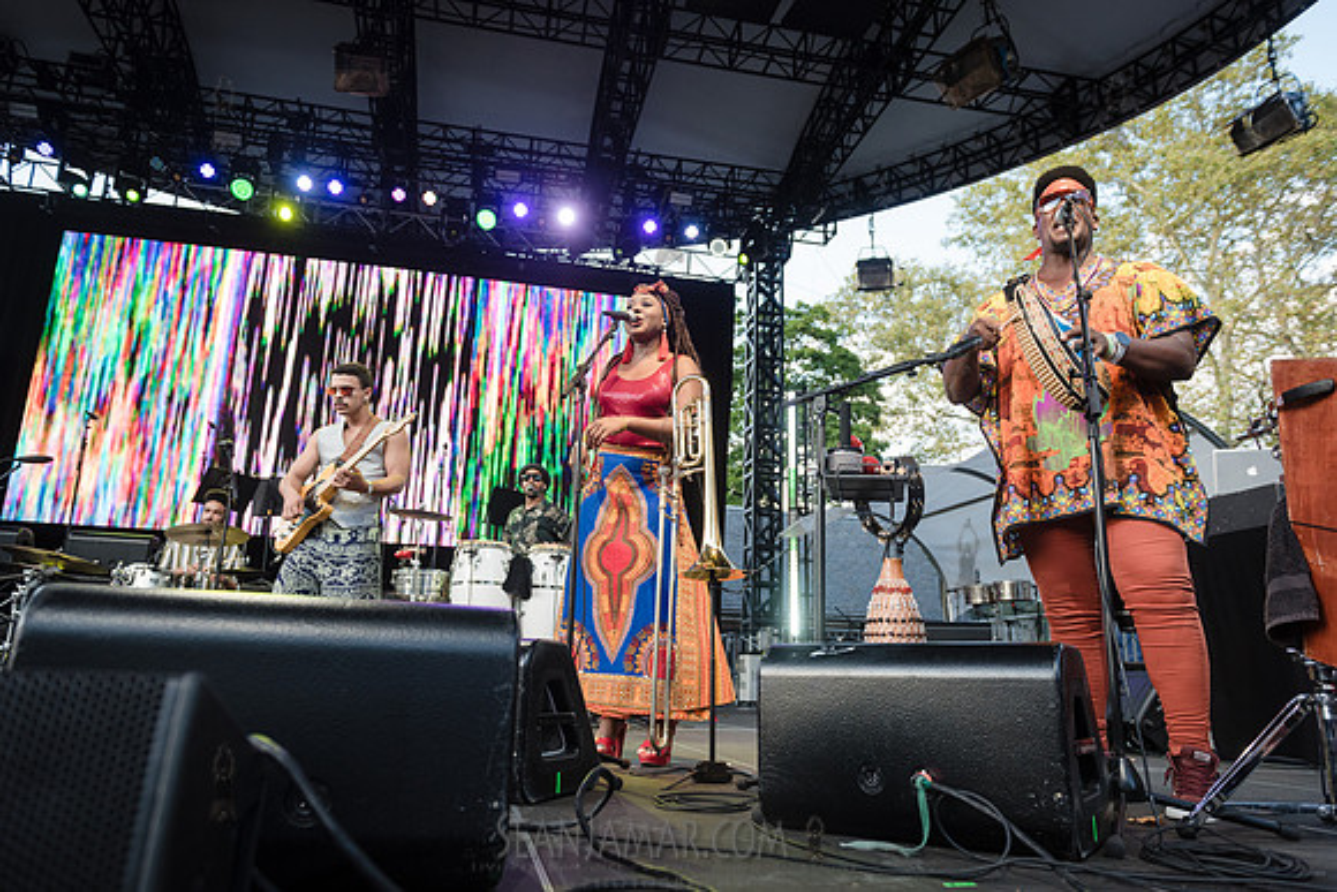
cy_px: 446
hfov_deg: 73.7
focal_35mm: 24
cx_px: 668
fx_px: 892
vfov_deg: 53.2
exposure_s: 1/320
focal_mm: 24
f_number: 4
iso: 640
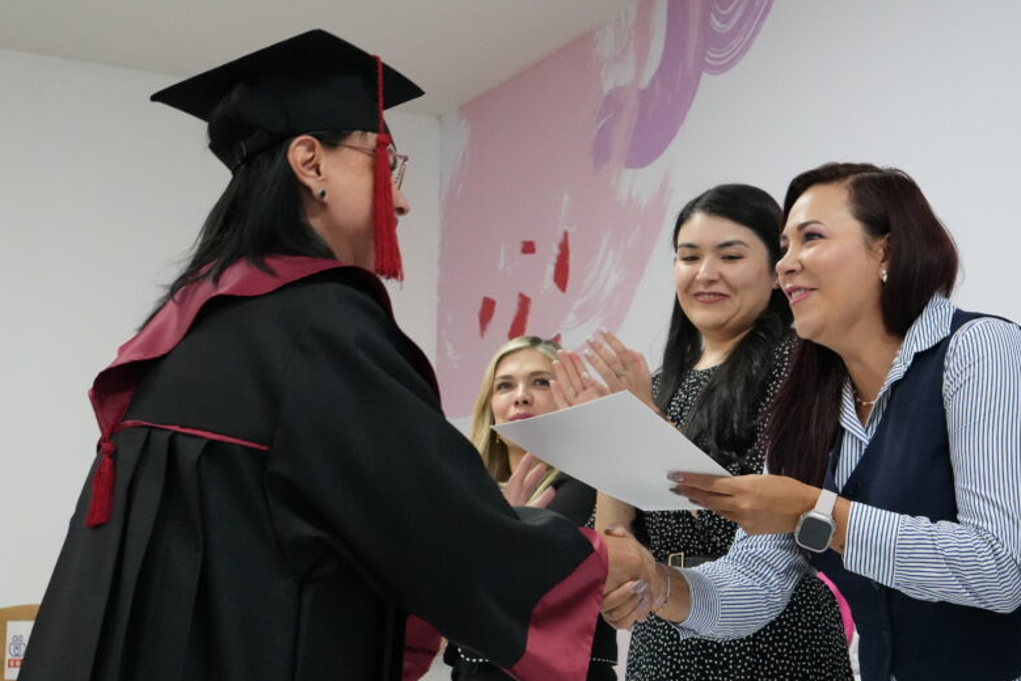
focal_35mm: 67
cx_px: 585
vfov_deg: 20.3
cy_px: 390
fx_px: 1901
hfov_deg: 30.0
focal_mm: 34
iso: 5000
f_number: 5.6
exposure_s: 1/125
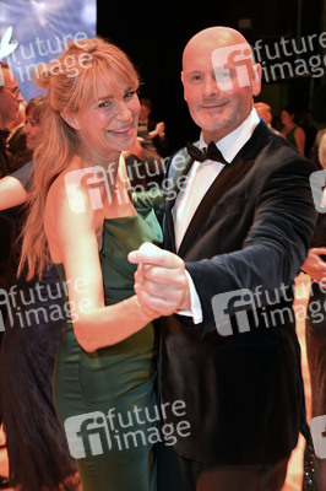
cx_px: 163
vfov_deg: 41.1
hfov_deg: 28.0
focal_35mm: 48
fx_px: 653
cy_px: 246
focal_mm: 48
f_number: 5
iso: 4000
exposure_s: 1/50
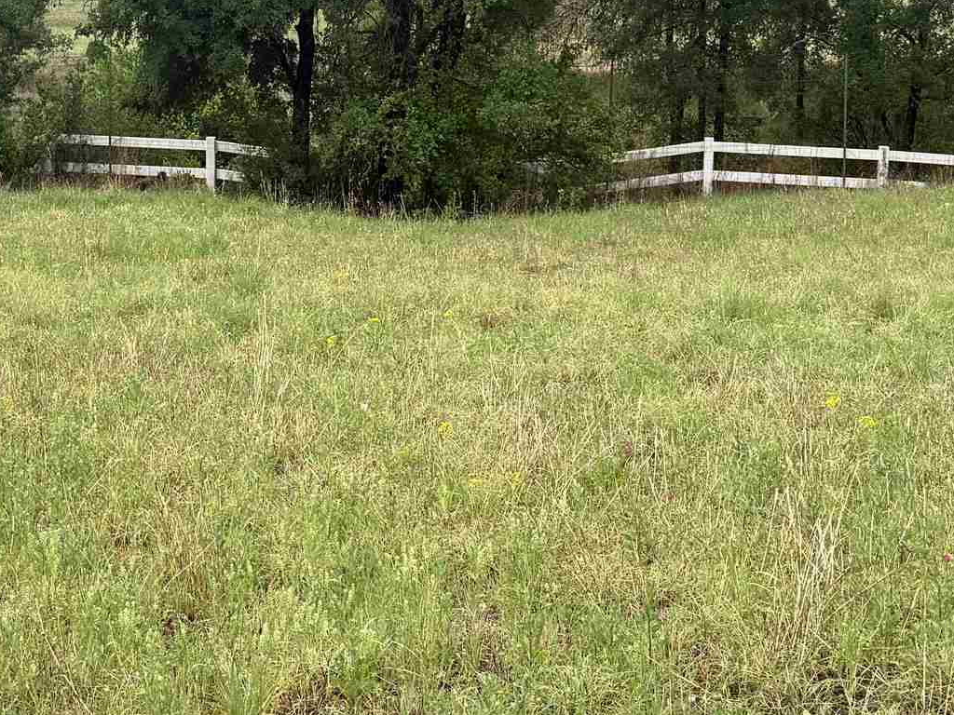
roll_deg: -1.0
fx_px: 1984
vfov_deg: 20.3
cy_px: 173
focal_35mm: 72
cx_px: 348
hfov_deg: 26.9
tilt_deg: -4.8
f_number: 1.78
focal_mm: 6.76
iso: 80
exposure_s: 1/2000
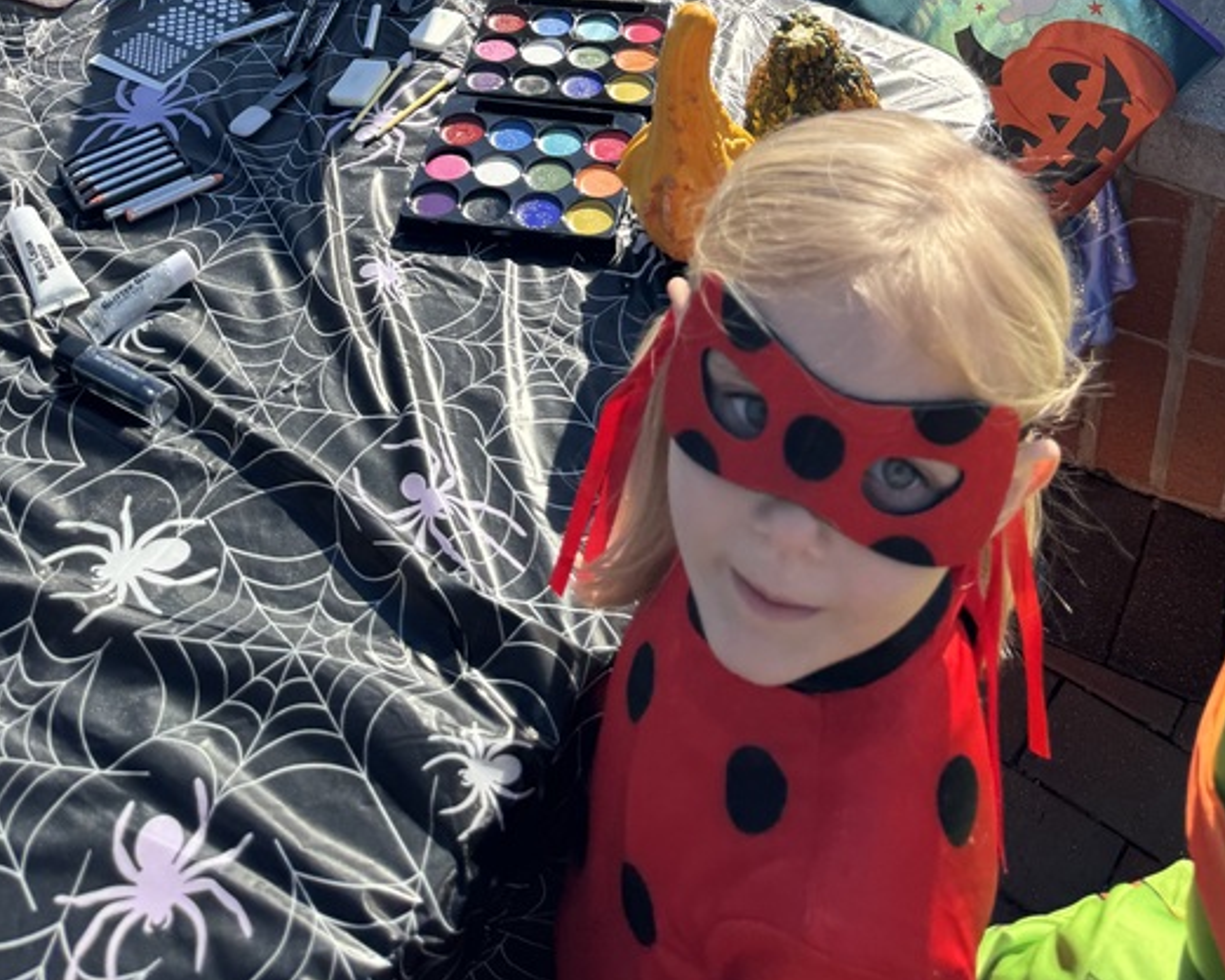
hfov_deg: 40.3
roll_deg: +1.5
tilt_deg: -30.4
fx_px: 1668
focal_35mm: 46
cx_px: 651
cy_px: -207
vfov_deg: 28.4
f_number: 1.78
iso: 80
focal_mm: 6.76
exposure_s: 1/2331
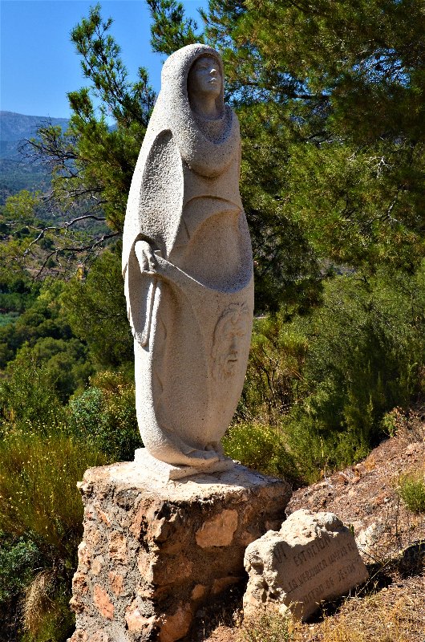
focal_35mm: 57
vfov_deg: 35.1
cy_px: 321
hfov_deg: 23.7
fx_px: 1014
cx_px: 212
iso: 640
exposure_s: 1/800
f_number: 13
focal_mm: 38
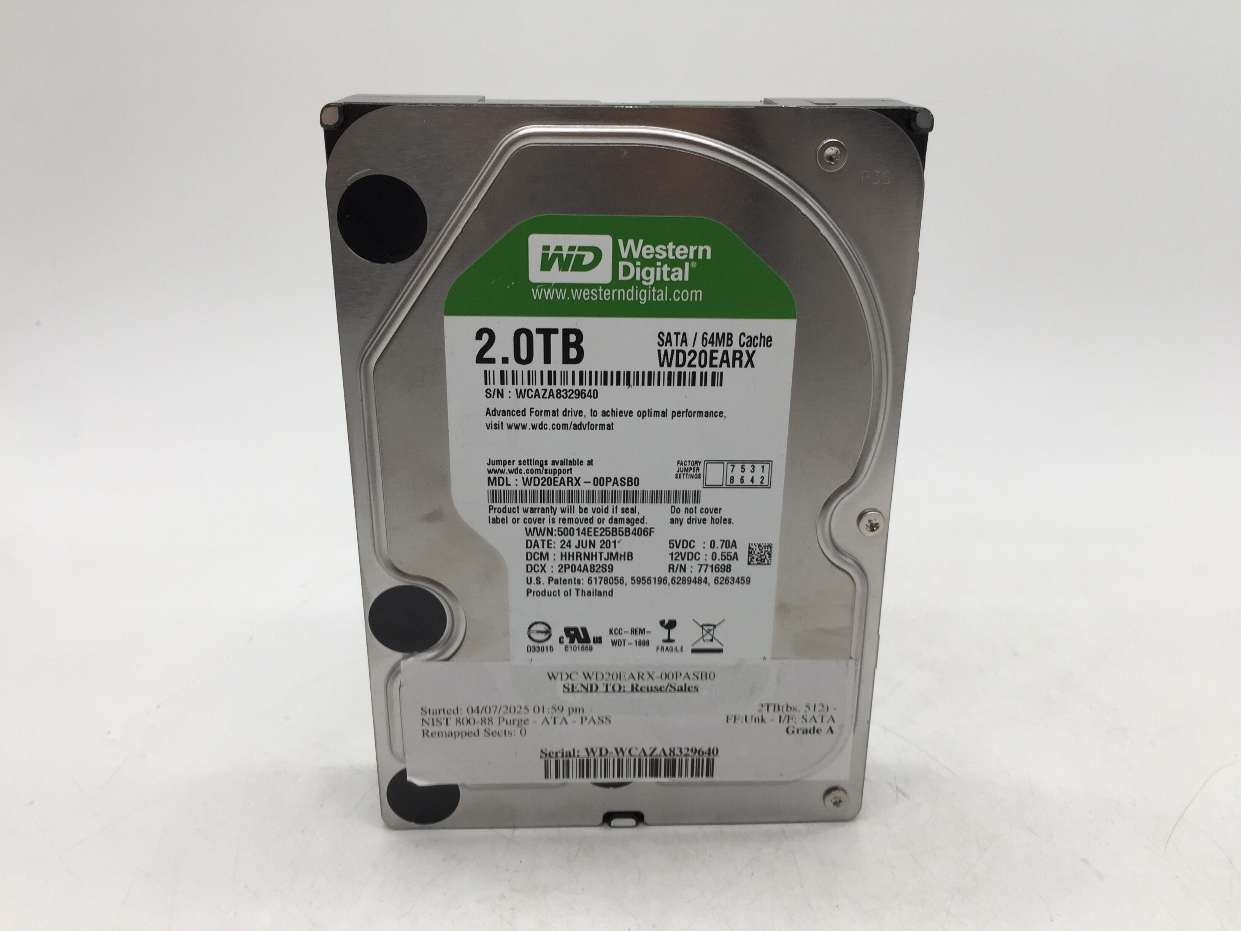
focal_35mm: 29
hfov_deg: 61.7
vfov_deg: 48.2
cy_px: 466
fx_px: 1040
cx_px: 620
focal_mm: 4.15
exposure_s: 1/60
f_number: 2.2
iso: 32
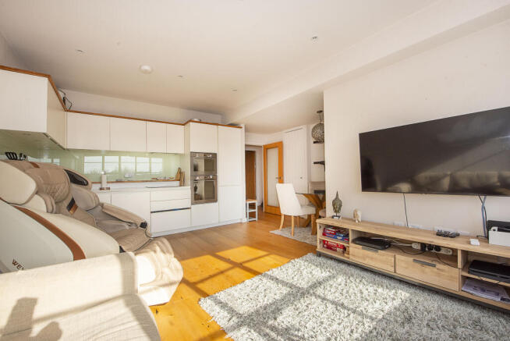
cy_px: 170
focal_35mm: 14
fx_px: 198
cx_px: 255
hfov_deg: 104.2
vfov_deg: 81.3
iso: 500
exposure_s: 1/160
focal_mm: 14
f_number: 14
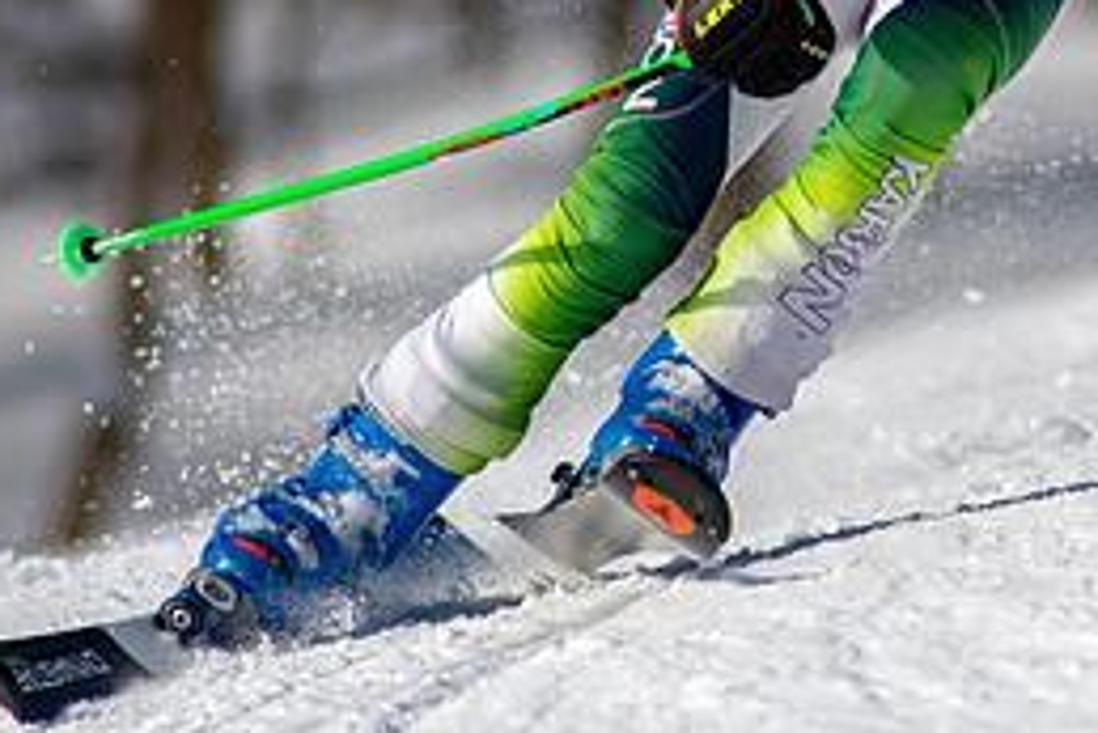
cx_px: 1268
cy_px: -178
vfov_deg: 1.2
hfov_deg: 1.8
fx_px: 34788
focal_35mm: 1140
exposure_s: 1/6400
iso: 100
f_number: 2.8
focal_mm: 300
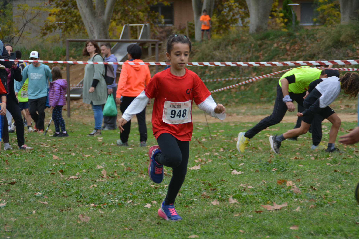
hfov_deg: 11.4
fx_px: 1795
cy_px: 120
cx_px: 180
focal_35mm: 180
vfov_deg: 7.6
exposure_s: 1/500
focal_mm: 120
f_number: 6
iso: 400
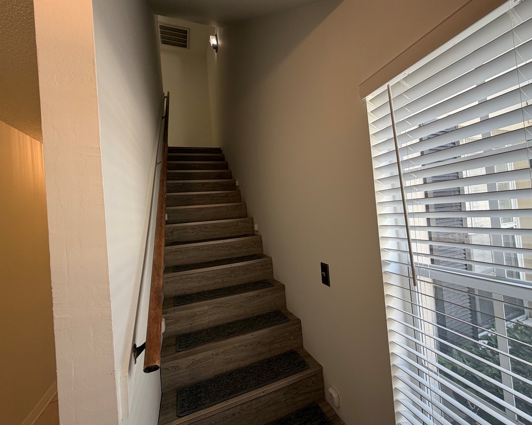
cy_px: 208
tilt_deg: +1.9
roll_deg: +4.8
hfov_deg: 96.7
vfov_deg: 84.0
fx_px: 236
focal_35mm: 15
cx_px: 278
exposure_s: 1/120
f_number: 2.2
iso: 80
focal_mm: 2.22
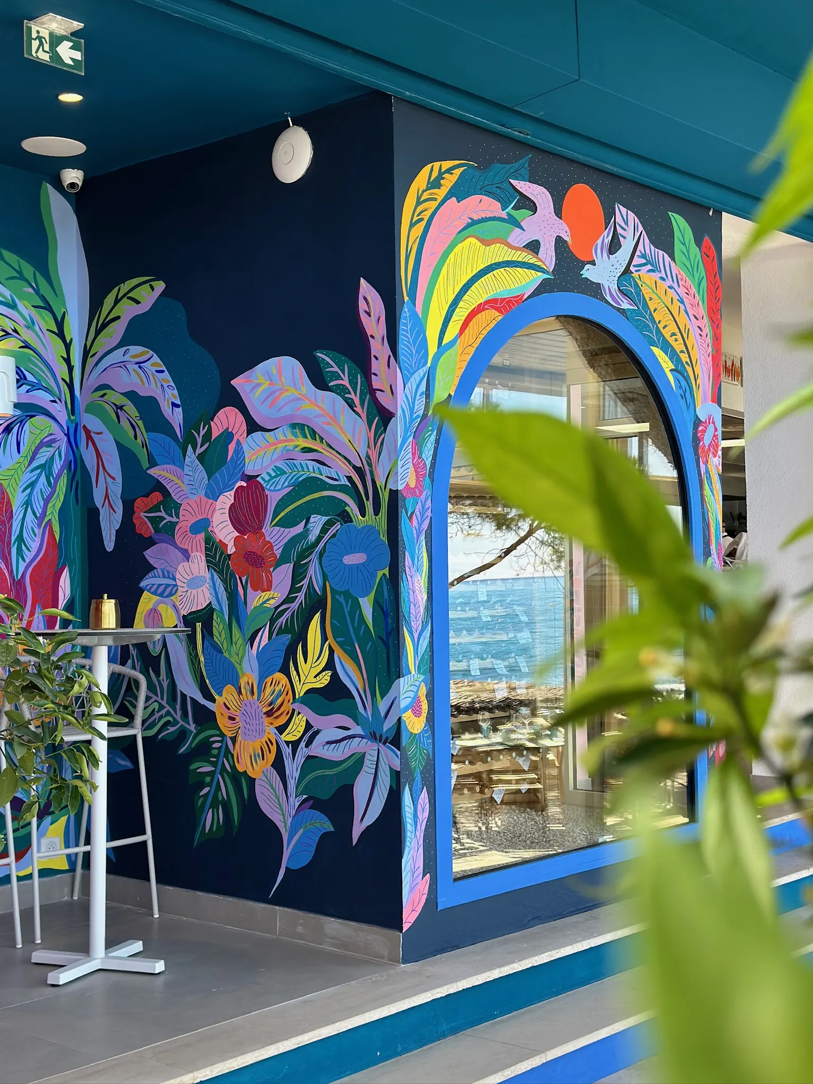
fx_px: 1503
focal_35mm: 48
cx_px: 406
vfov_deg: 39.7
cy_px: 542
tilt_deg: +1.4
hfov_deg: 30.3
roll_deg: +0.2
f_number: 1.78
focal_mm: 6.86
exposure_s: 1/458
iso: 80
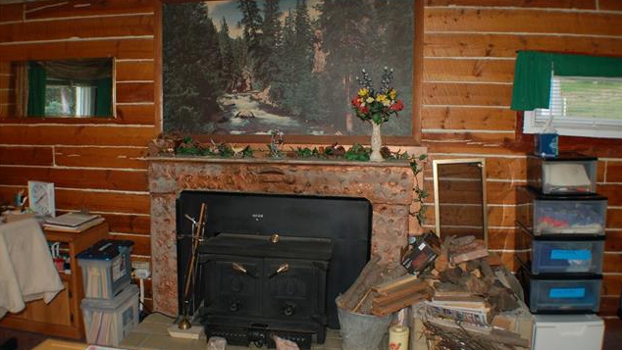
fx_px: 627
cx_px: 310
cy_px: 171
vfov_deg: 31.2
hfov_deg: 52.8
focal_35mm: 38
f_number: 4.2
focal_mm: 24
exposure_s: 1/60
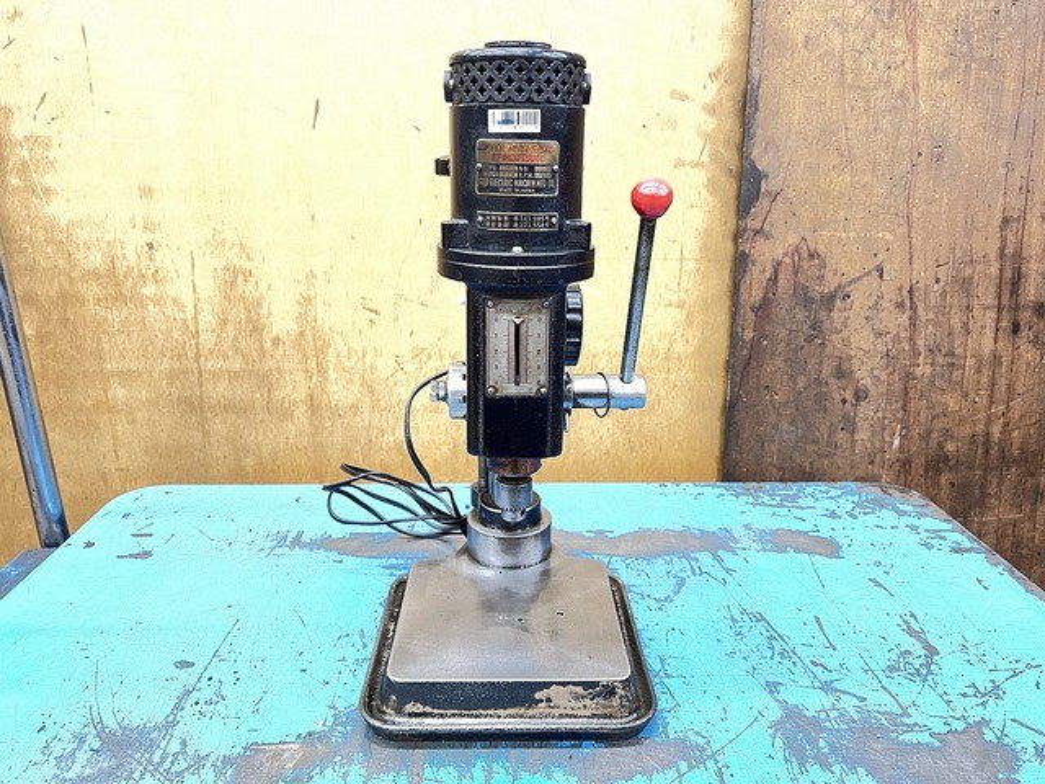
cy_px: 392
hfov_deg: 67.3
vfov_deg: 53.1
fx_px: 785
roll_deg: -0.1
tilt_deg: -16.0
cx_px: 522
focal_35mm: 26
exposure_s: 1/30
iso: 800
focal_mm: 5.7
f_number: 1.5
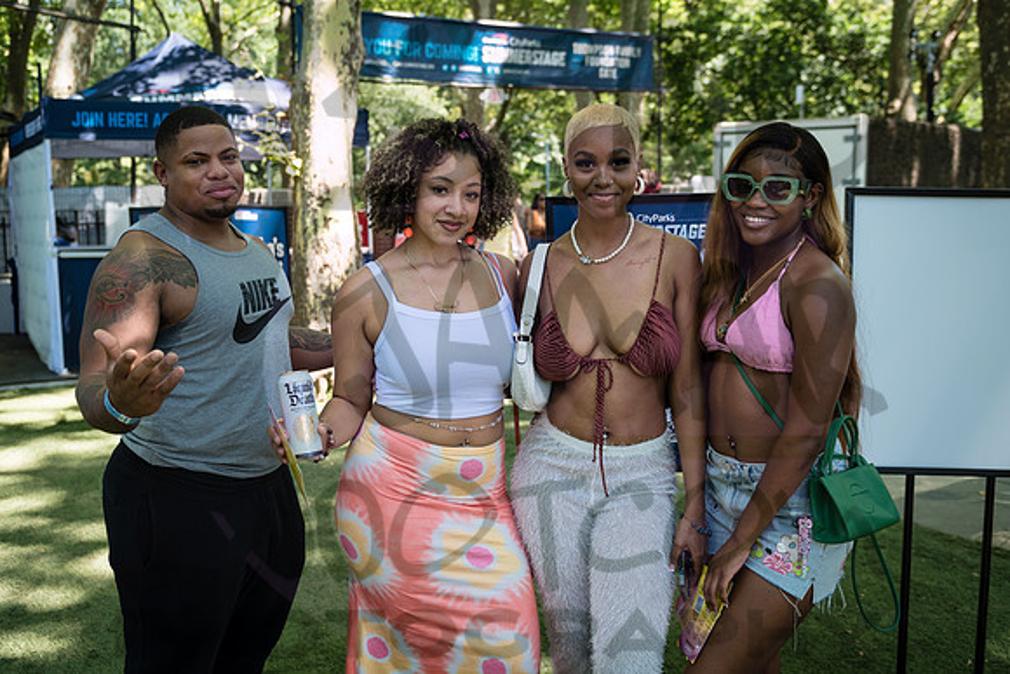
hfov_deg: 53.1
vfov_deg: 36.9
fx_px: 1009
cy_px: 297
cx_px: 477
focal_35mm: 36
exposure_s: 1/400
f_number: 3.2
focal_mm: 29
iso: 200
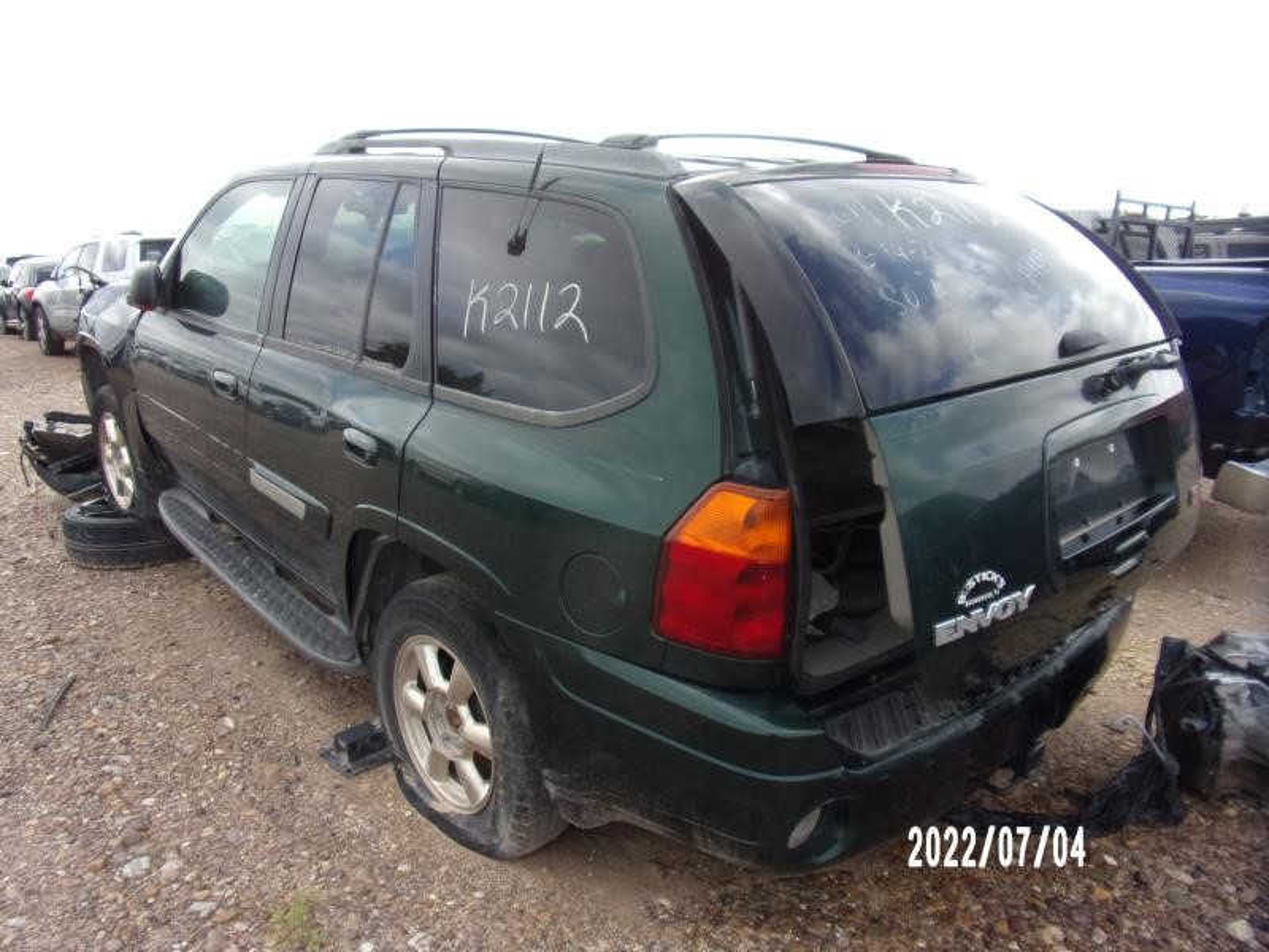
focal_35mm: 24
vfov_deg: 56.8
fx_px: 880
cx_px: 634
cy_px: 476
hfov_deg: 71.6
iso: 80
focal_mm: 4.3
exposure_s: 1/300
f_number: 3.3
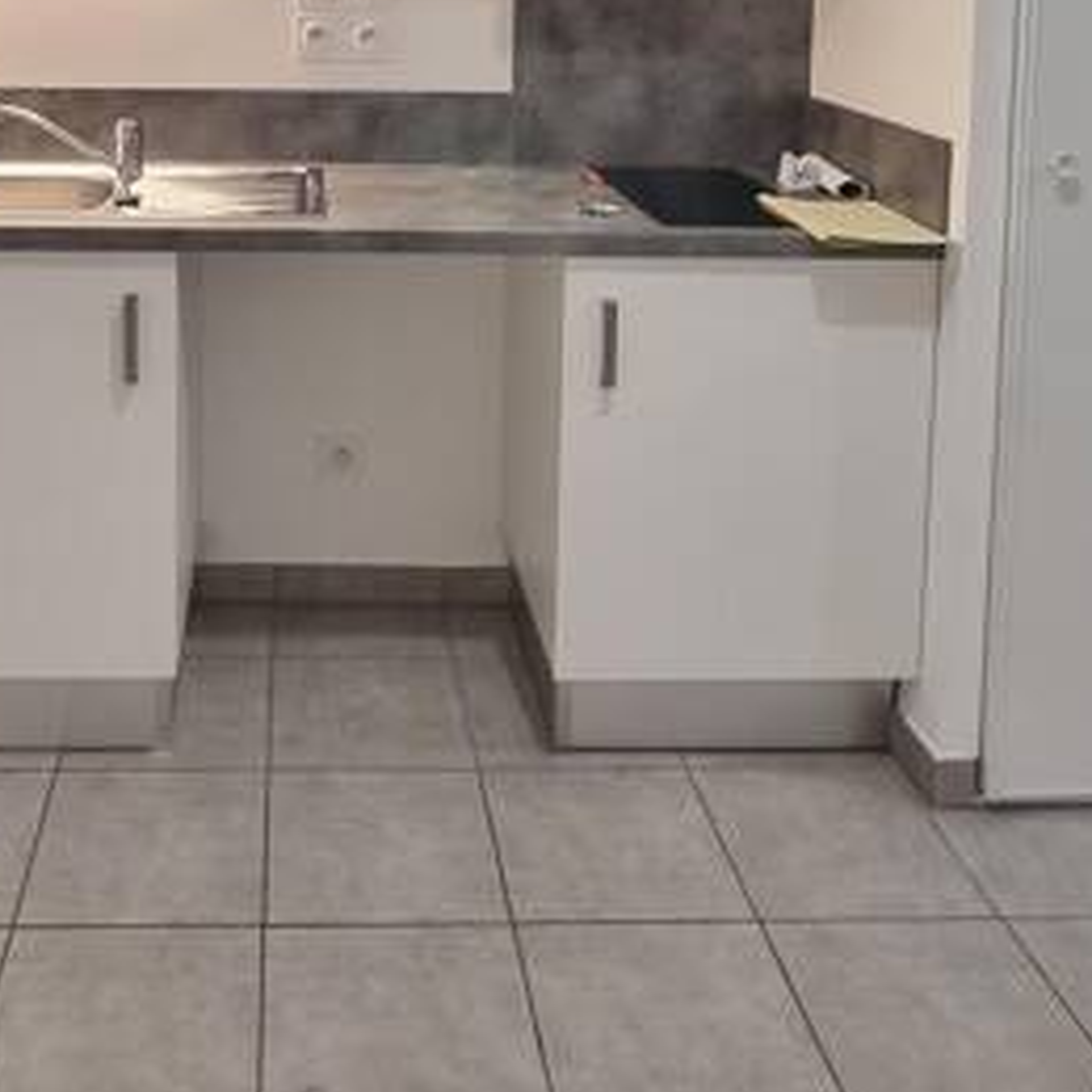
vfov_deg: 42.3
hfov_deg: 47.4
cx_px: 340
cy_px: 17
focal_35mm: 34
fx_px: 1213
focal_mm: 2.2
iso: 320
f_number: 2.2
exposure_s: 1/33
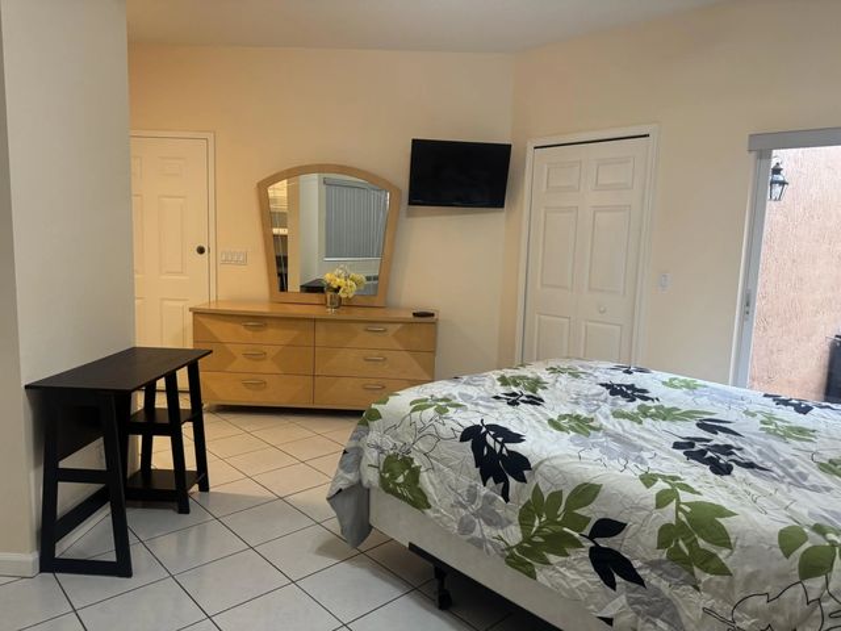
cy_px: 316
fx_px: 583
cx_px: 420
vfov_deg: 56.8
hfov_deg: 71.6
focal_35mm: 24
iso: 250
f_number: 1.78
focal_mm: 6.76
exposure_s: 1/60
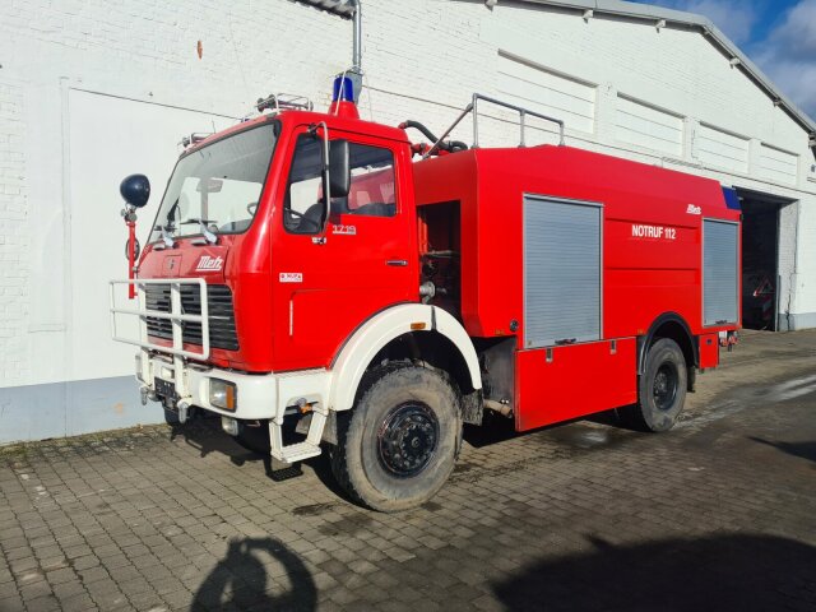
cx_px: 408
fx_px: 613
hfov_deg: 67.3
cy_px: 306
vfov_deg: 53.1
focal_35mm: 26
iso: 50
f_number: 1.8
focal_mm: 5.4
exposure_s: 1/4608
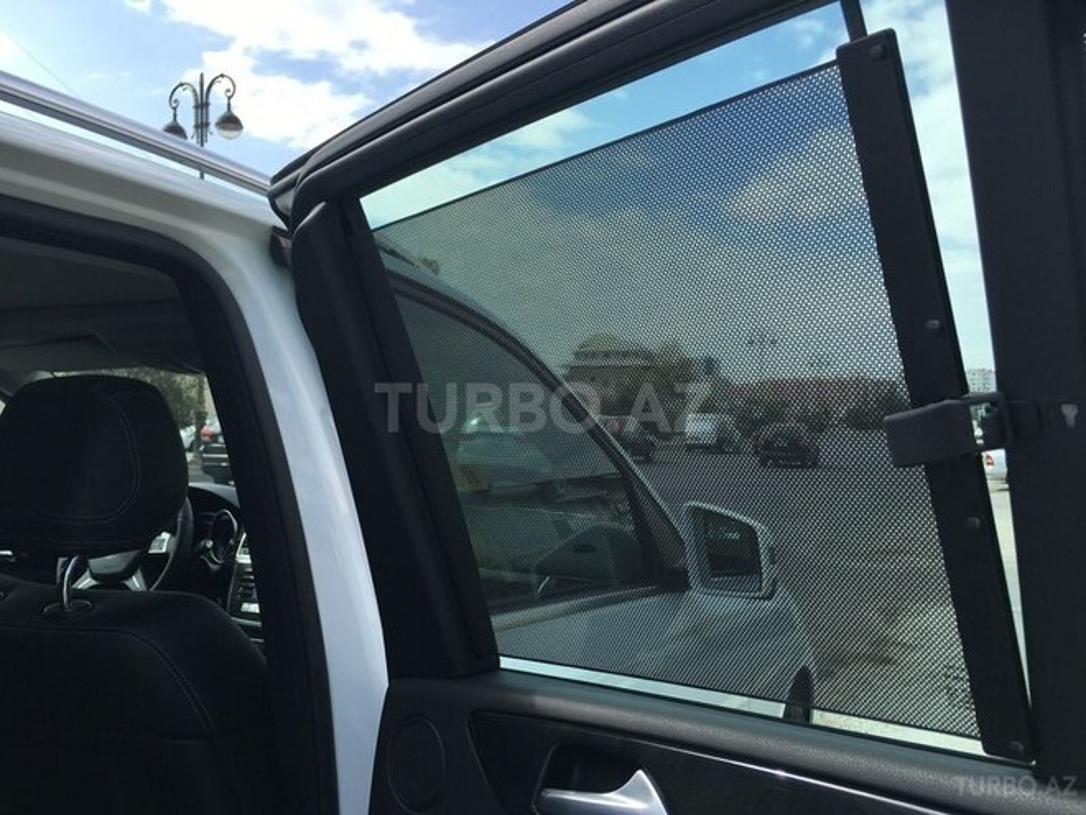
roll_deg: -1.8
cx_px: 543
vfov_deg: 48.2
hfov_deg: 61.7
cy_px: 408
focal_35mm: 29
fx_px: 910
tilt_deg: +0.0
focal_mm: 4.15
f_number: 2.2
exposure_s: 1/962
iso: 25
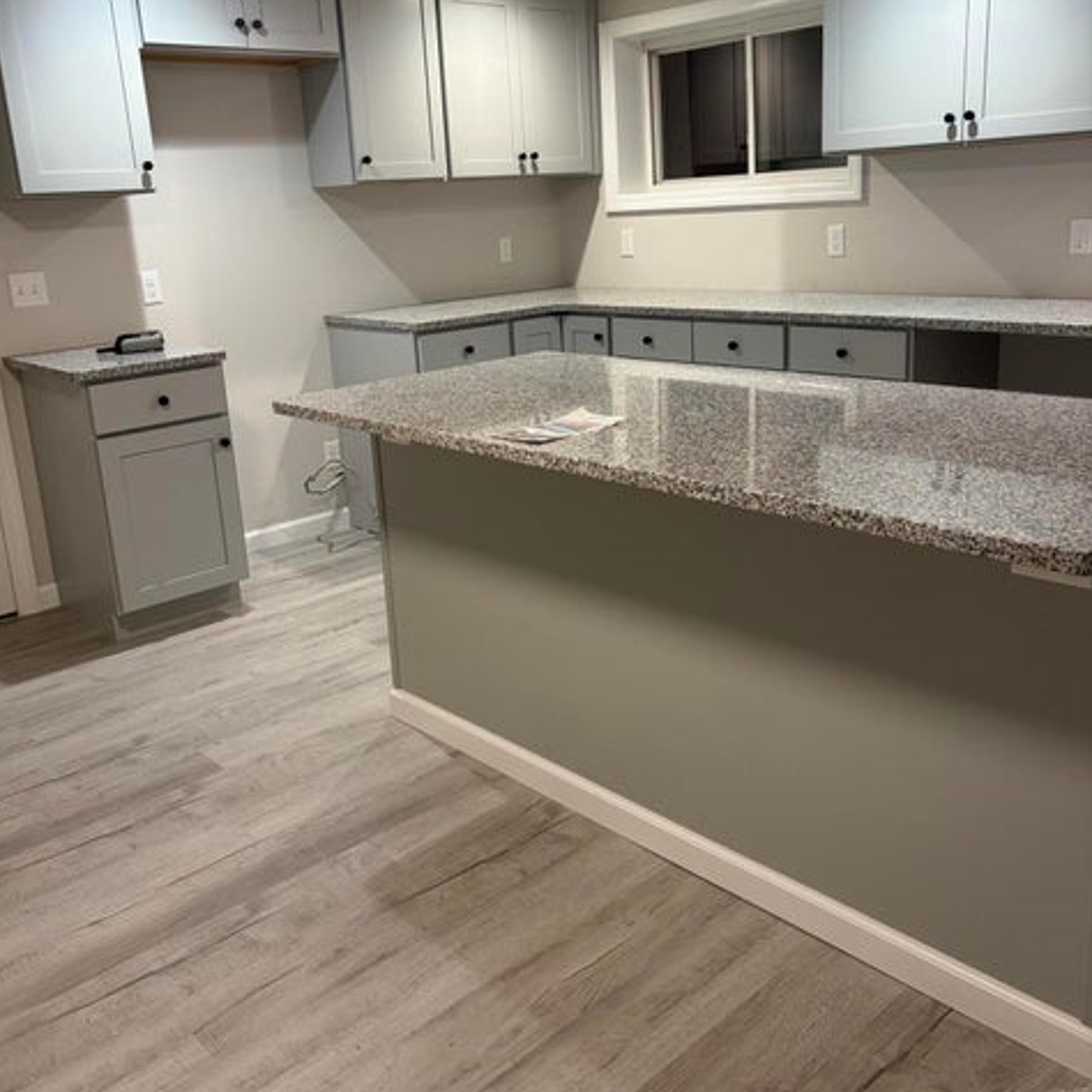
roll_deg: +3.7
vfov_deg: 52.4
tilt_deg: -14.2
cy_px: 481
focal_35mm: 31
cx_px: 541
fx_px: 1106
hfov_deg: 52.5
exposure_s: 1/60
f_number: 1.6
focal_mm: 5.96
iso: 160
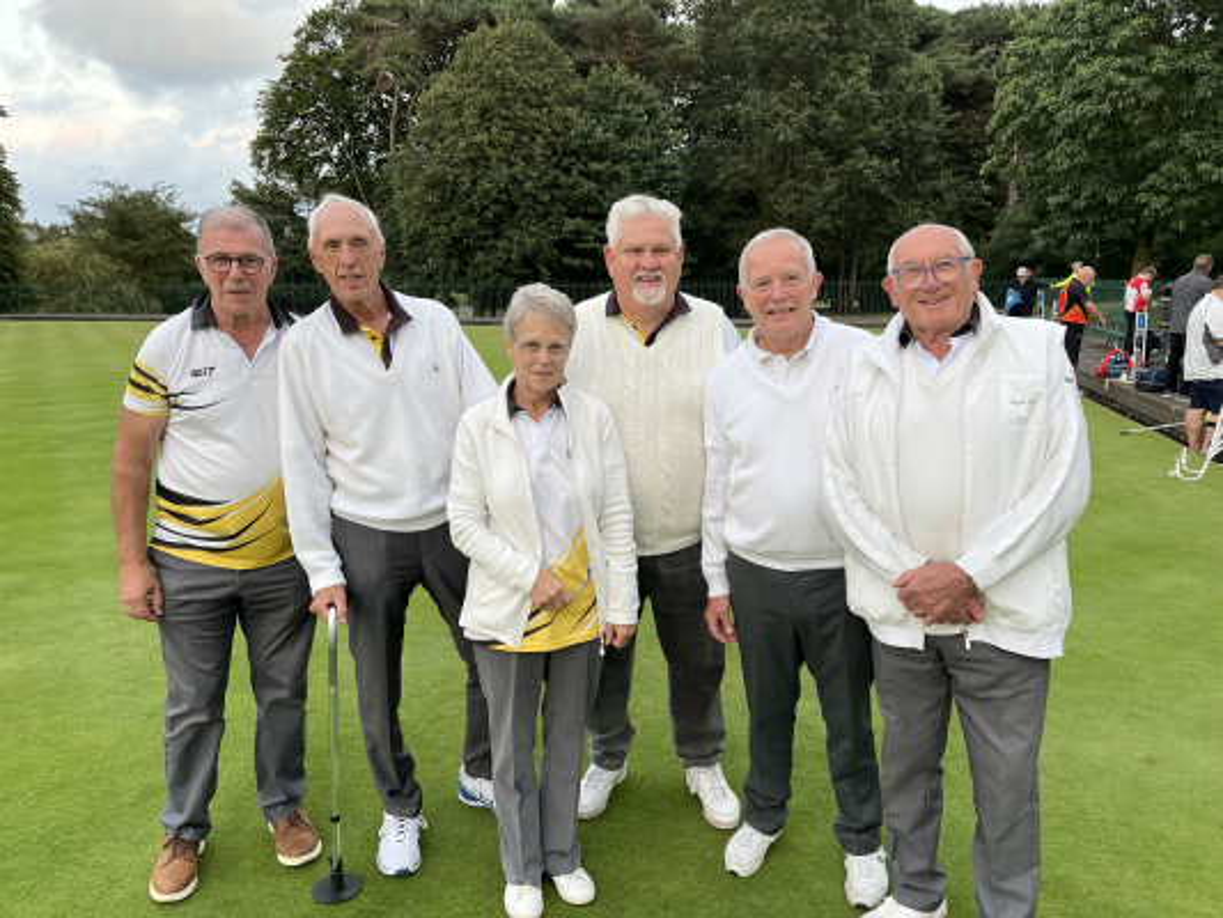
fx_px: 919
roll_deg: -0.2
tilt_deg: -11.2
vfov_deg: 53.1
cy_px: 459
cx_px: 612
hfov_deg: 67.3
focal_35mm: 26
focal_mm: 5.1
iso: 80
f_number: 1.6
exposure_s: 1/121
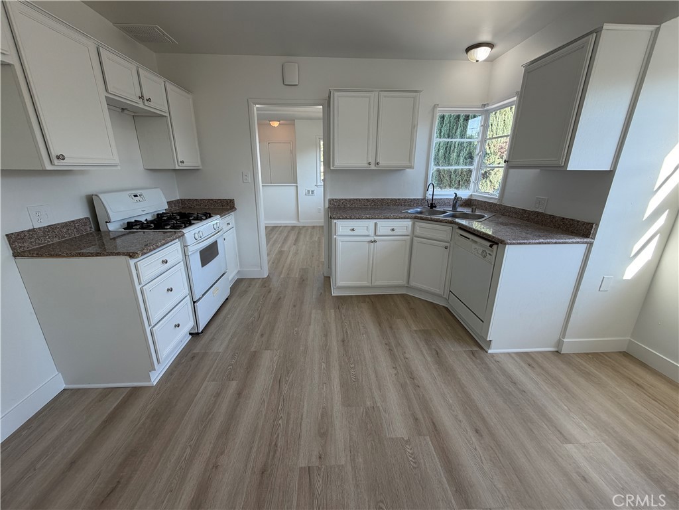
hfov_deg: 102.1
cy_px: 255
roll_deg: +0.1
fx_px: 275
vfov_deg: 85.7
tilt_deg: -17.6
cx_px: 340
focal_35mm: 14
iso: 80
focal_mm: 2.22
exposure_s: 1/120
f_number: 2.2
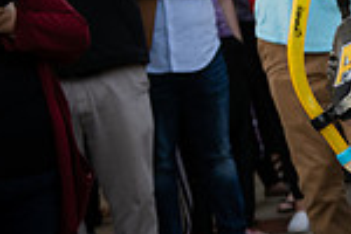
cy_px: 85
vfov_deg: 7.4
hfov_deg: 10.4
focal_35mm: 185
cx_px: 665
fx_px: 1804
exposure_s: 1/320
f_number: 3.5
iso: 640
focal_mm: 48
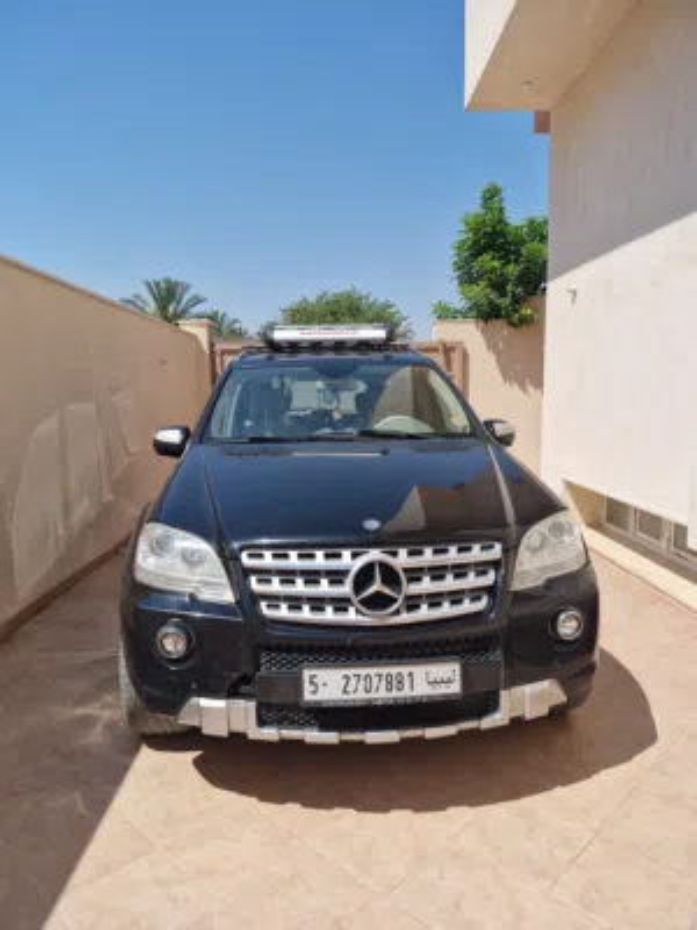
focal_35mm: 23
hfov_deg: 58.9
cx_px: 348
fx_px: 617
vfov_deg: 73.9
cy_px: 465
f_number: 1.8
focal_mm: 5.54
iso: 50
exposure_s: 1/2398
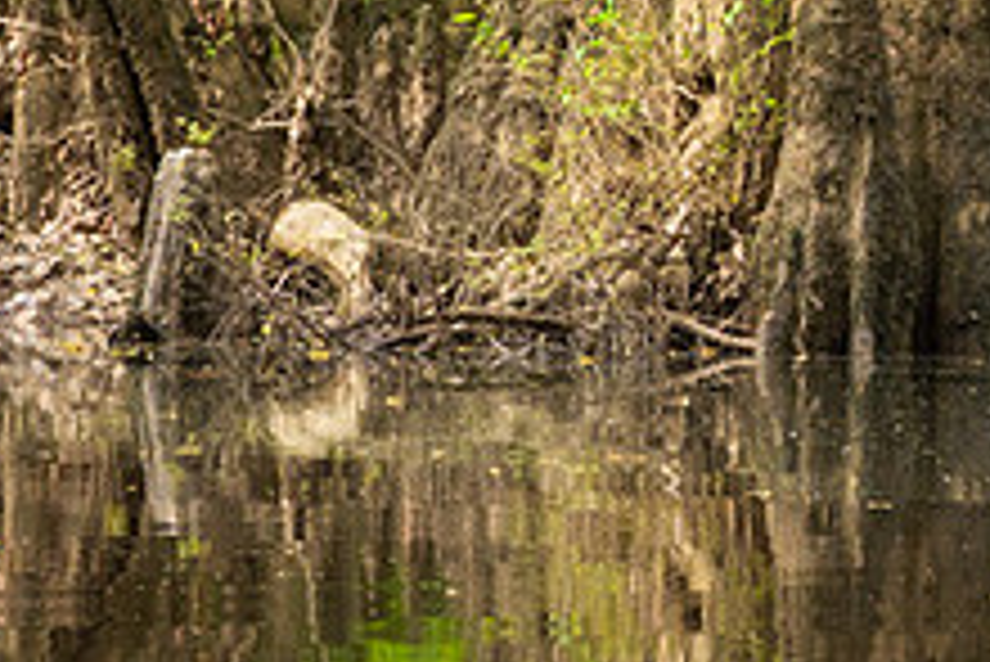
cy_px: -455
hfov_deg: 5.6
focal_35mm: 357
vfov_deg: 3.8
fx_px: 9824
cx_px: 2066
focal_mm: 70
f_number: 9
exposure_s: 1/250
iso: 1600
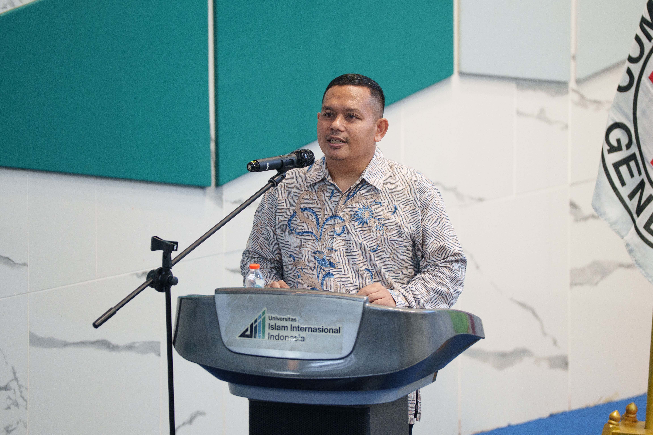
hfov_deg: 6.9
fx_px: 5441
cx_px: 326
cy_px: 218
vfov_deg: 4.6
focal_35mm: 300
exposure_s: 1/100
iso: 640
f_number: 2.8
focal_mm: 200
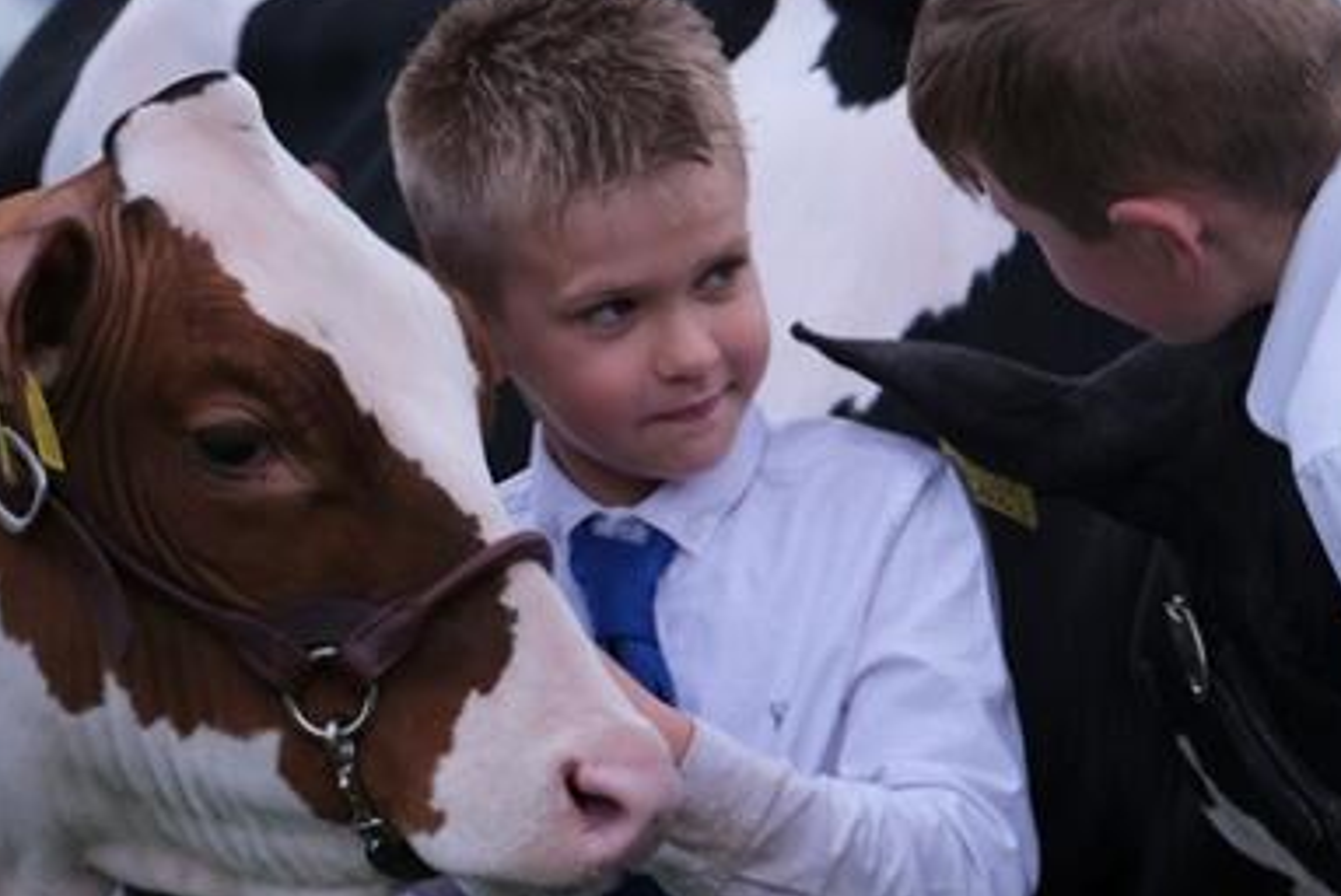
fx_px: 18378
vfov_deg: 2.8
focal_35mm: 493
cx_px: 1113
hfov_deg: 4.2
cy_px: 497
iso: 200
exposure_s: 1/1000
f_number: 3.6
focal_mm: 140
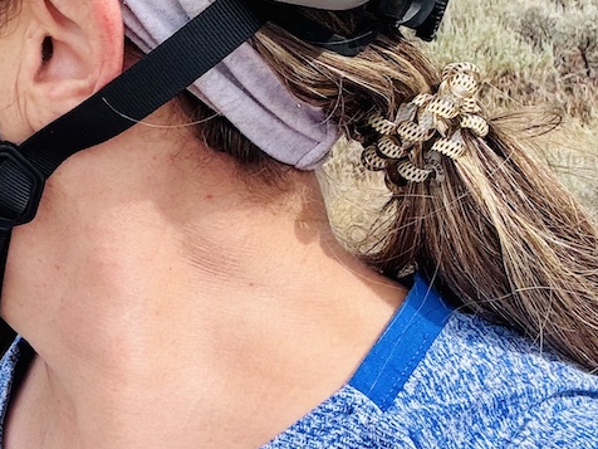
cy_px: -68
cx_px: 40
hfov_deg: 31.4
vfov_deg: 23.4
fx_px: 1002
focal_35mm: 58
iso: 25
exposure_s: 1/931
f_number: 1.9
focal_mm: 2.69
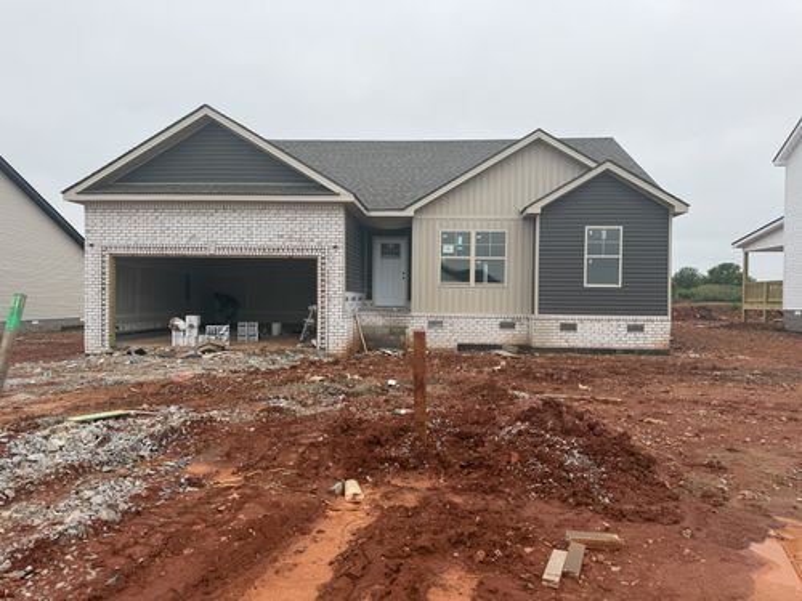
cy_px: 300
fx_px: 556
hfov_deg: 71.6
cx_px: 401
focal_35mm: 24
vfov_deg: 56.8
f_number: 1.78
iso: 80
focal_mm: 6.76
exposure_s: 1/878
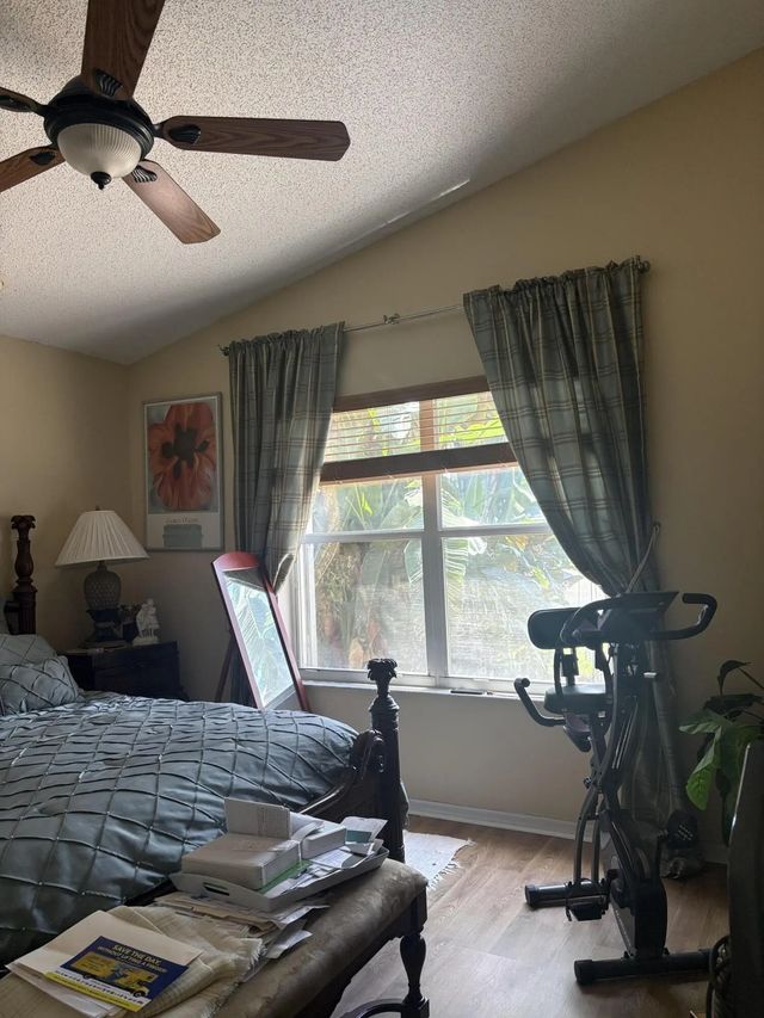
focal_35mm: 26
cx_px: 382
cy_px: 509
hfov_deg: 53.1
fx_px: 765
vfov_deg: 67.3
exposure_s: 1/60
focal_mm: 5.96
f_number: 1.6
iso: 125
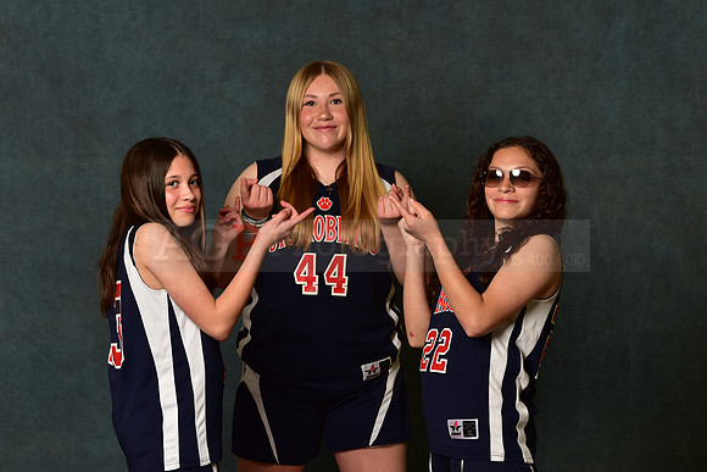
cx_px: 354
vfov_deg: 11.8
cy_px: 236
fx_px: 2279
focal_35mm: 116
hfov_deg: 17.6
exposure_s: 1/100
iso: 250
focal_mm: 116
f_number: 5.6
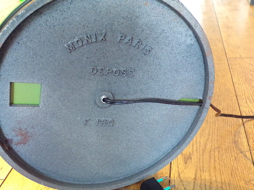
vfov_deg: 34.3
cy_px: 95
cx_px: 127
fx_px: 308
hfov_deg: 44.8
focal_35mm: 42
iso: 800
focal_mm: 7.6
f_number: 3.4
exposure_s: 1/13
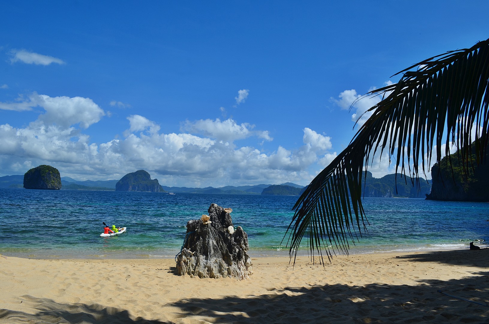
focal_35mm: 27
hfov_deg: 67.5
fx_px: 366
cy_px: 162
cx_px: 244
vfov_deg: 47.7
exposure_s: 1/200
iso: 100
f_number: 13
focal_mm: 18
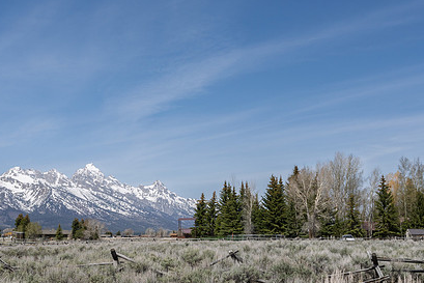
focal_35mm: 51
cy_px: 182
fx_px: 601
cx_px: 162
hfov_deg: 38.6
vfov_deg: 26.4
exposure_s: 1/250
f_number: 16
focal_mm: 24
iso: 200
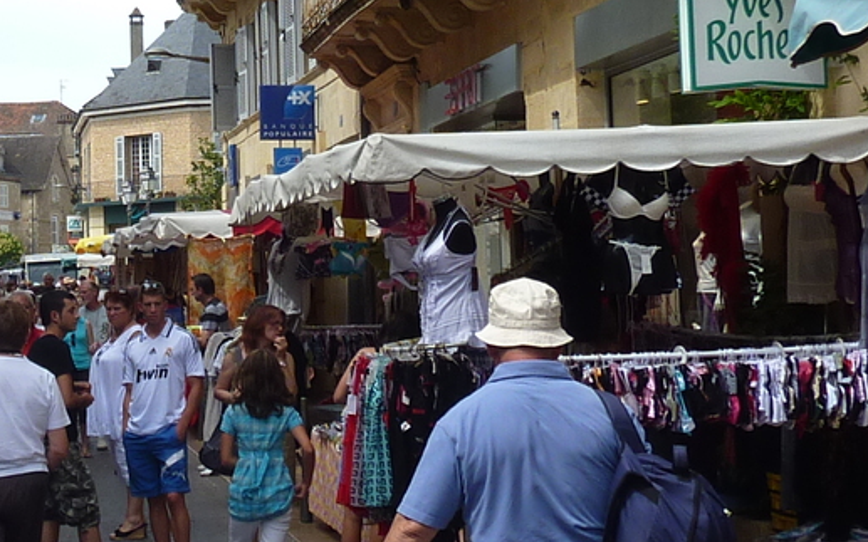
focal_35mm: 82
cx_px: -10
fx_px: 1940
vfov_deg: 15.8
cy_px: 136
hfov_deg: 24.1
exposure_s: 1/400
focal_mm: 4.1
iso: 80
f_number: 4
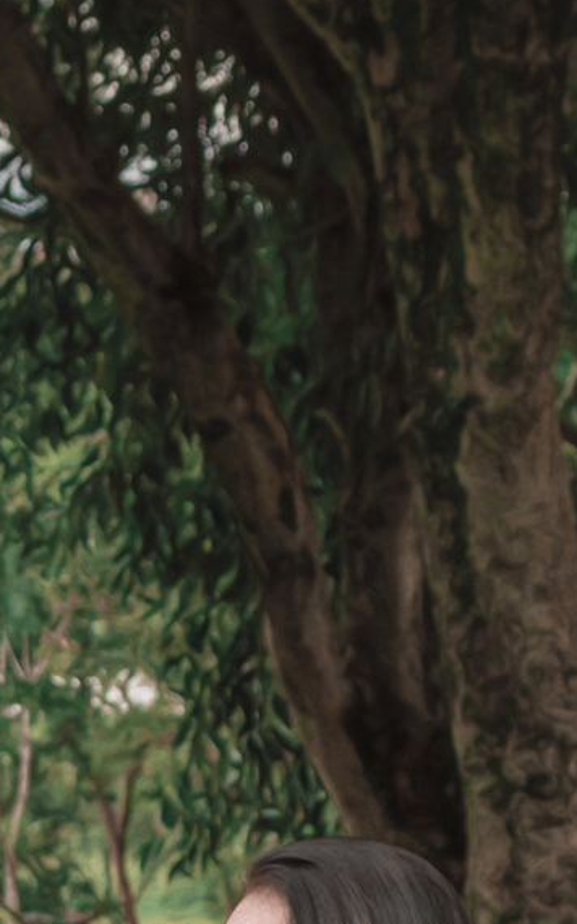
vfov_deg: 9.5
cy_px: 1011
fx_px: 5478
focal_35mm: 218
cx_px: -26
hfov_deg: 6.0
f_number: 5.6
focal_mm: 45
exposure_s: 1/200
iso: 200
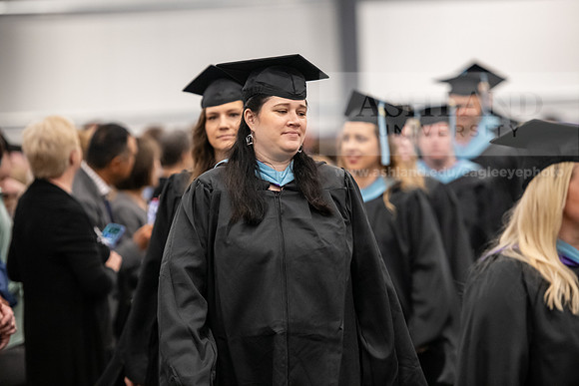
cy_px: 193
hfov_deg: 12.4
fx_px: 2654
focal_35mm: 165
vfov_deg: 8.3
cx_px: 290
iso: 3200
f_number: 3.2
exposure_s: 1/200
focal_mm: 165
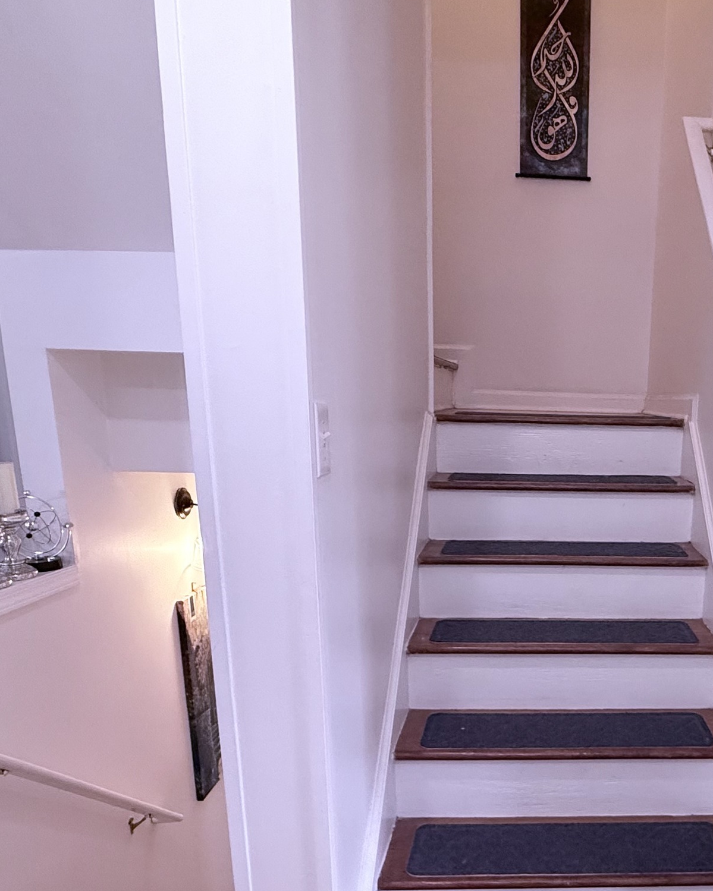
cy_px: 569
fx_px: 739
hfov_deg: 48.4
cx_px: 579
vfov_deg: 61.2
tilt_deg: -13.2
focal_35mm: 28
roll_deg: -1.8
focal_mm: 2.22
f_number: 2.2
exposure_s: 1/120
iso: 500
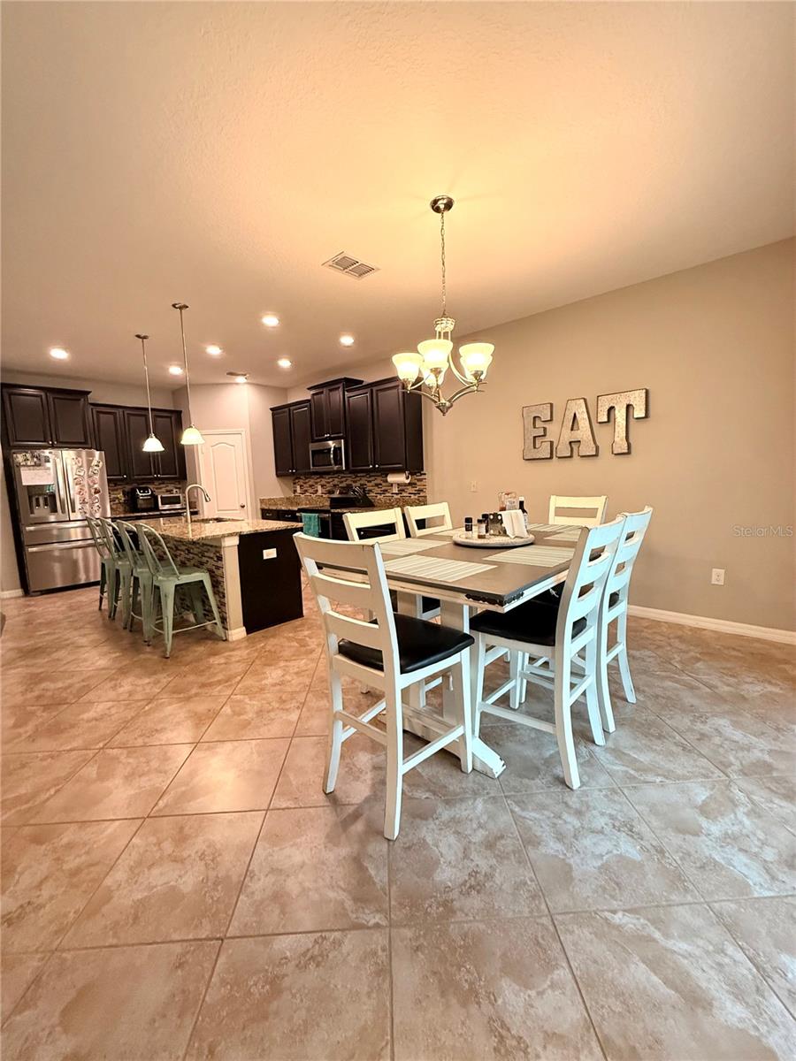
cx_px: 398
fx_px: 429
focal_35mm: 14
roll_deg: +1.5
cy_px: 530
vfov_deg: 102.1
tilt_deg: -5.3
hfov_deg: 85.7
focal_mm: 2.22
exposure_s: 1/120
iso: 500
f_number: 2.2
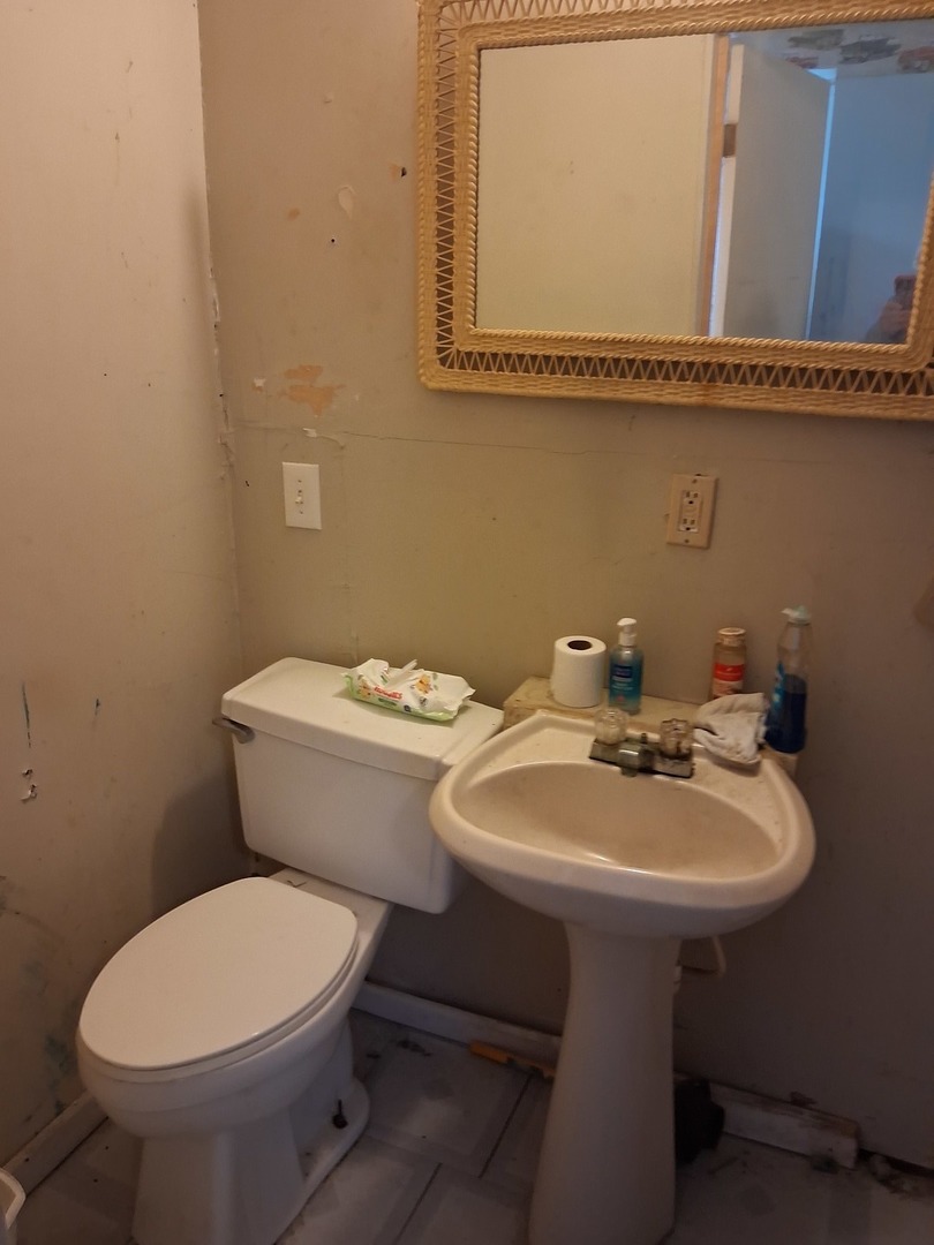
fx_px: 935
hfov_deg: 53.1
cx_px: 467
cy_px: 622
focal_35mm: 26
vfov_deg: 67.3
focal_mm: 3.98
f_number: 1.8
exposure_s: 1/30
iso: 500
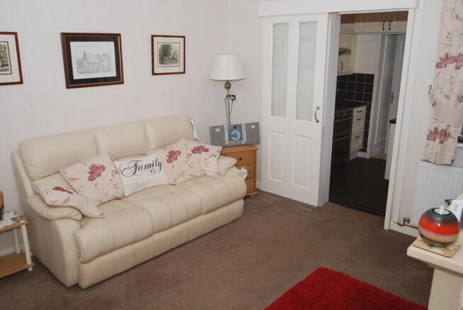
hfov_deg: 61.9
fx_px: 386
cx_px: 232
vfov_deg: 43.7
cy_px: 155
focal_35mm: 30
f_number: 5.6
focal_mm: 20
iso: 250
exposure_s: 1/60
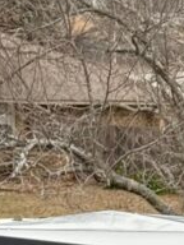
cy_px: 410
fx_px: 1814
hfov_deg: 5.8
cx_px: 239
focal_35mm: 256
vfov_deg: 7.5
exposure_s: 1/239
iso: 100
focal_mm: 6.76
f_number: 1.78
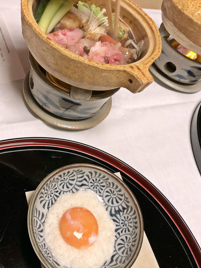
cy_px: 118
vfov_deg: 51.2
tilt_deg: -48.7
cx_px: 90
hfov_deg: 39.6
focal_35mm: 36
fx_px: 279
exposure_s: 1/15
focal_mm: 3.99
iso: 50
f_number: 1.8
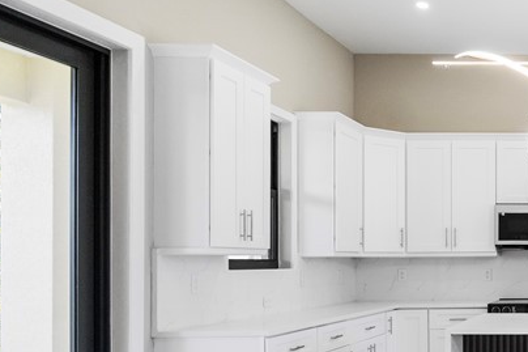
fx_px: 630
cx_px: 627
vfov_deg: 30.2
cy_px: 293
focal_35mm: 43
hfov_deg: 35.9
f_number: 4
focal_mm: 16
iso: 500
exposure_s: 1/160
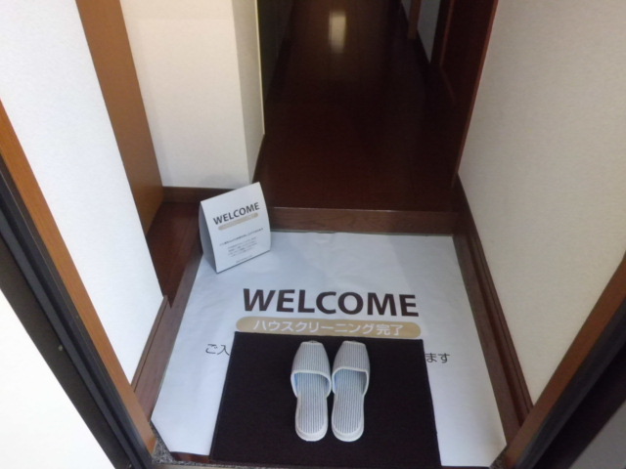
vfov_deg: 53.1
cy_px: 234
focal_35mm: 26
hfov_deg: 67.3
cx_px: 313
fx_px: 470
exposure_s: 1/60
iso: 200
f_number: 2.8
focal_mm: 4.7
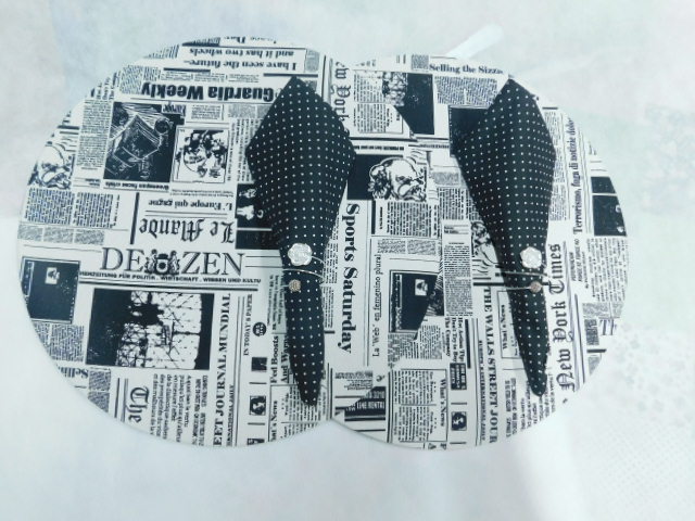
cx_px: 348
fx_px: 462
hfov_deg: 73.9
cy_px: 260
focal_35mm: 23
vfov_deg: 58.9
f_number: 3
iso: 200
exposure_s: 1/30
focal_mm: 4
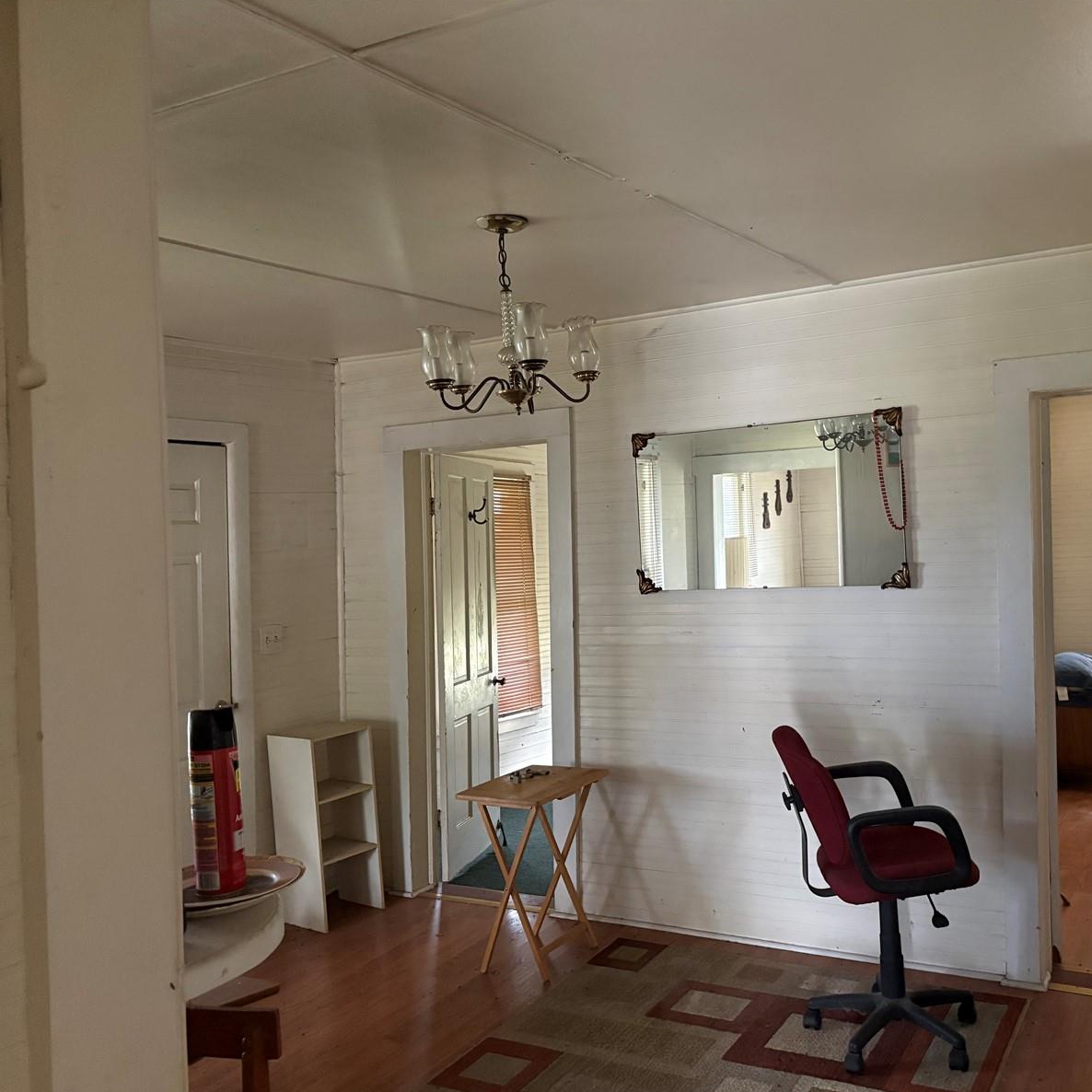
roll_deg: +3.5
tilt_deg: +0.0
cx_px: 678
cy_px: 547
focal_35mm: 31
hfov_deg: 52.0
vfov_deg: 52.5
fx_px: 1106
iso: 640
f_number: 1.6
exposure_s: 1/36
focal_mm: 5.96
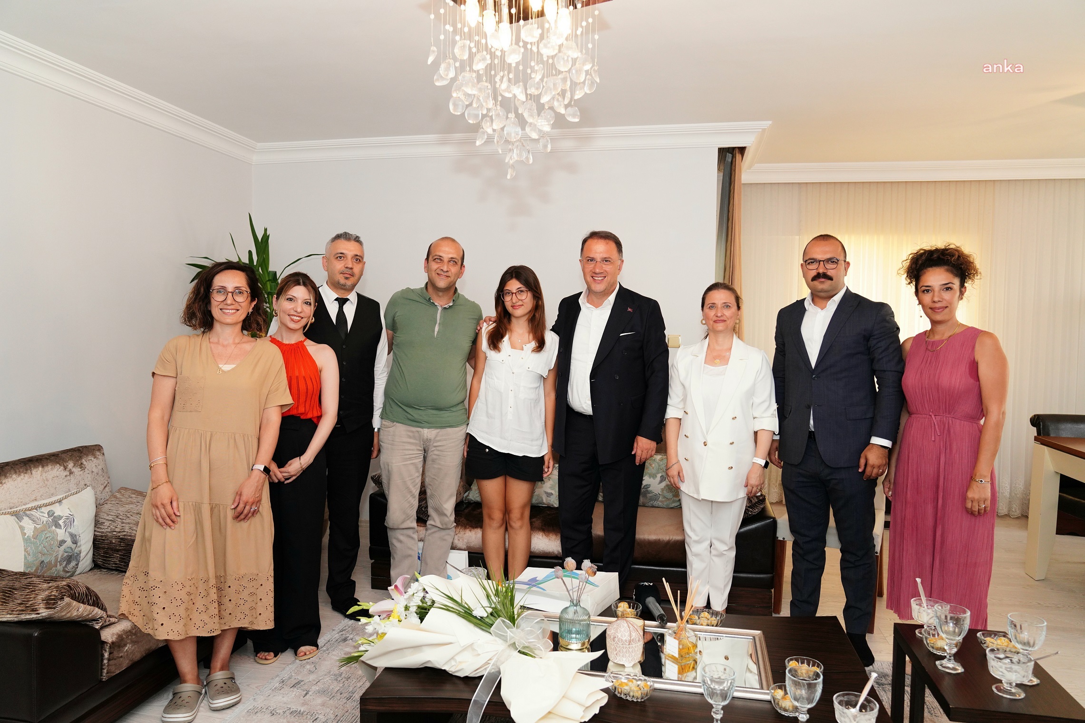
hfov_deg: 73.7
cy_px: 362
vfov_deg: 53.1
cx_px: 542
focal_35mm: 24
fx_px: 723
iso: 1600
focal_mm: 24
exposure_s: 1/160
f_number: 3.5
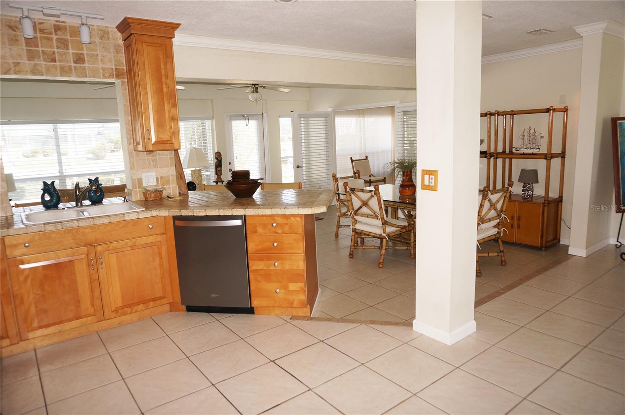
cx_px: 312
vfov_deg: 53.0
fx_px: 416
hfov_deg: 73.8
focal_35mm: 24
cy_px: 208
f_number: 4
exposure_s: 1/160
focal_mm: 16
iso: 320
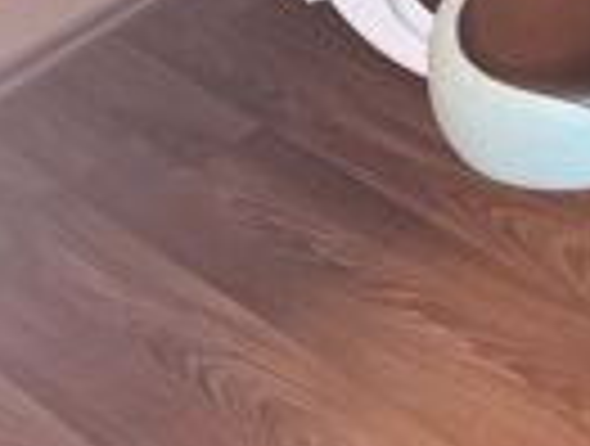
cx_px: 1067
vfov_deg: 17.1
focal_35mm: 84
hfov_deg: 18.2
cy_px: -41
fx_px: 1436
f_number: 1.8
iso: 200
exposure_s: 1/33
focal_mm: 5.54
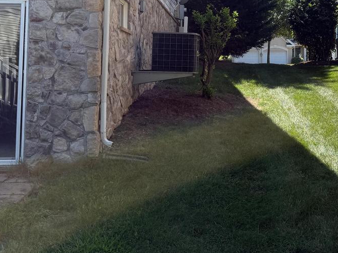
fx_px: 507
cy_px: 39
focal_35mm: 52
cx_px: 250
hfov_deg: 36.1
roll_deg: -0.4
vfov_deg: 27.3
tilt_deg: +5.9
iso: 80
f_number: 1.78
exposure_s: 1/2110
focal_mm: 6.76
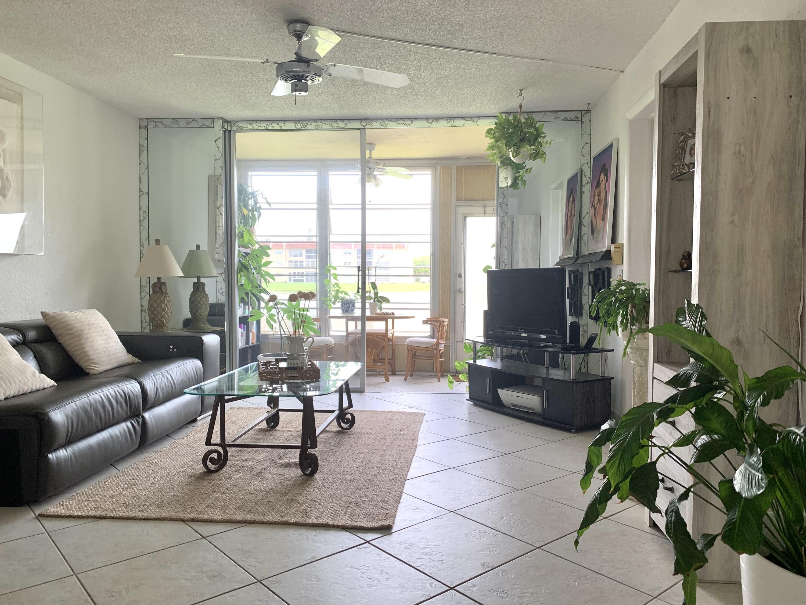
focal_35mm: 26
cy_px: 302
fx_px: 605
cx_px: 403
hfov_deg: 67.3
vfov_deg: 53.1
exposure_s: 1/121
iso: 64
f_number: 1.8
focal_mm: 4.25
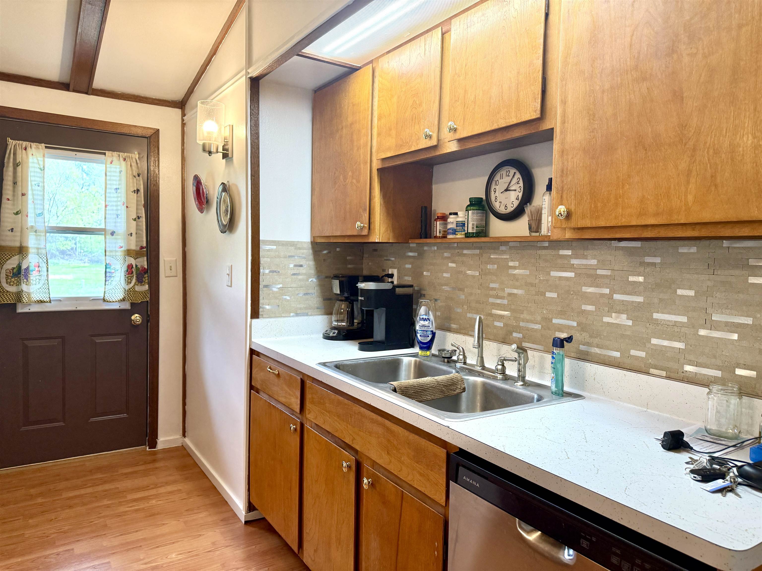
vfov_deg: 56.8
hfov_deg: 71.6
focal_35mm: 24
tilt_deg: -4.0
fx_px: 528
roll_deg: -0.7
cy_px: 286
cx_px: 381
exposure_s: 1/136
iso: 200
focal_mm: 6.76
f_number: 1.78
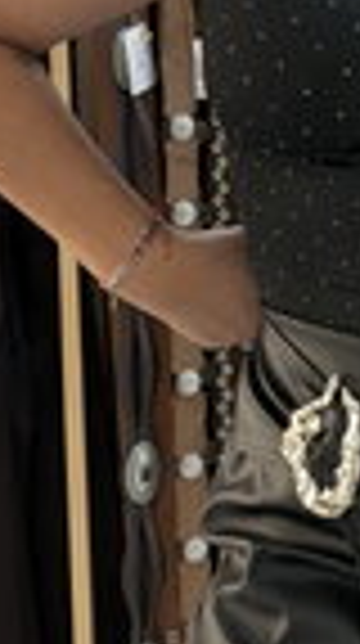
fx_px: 3323
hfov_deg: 6.2
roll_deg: +1.3
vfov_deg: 11.1
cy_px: 241
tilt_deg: -11.2
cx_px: 441
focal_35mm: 195
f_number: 1.78
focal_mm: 6.76
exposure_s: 1/50
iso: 200
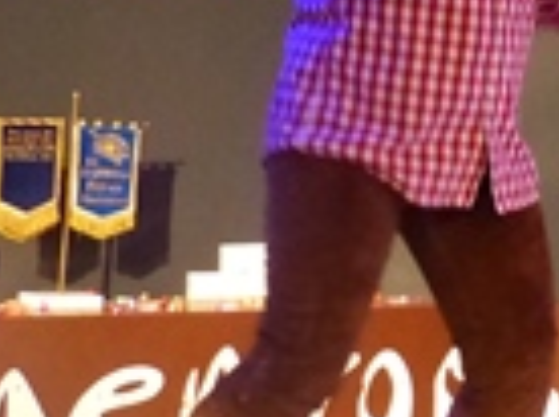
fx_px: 1870
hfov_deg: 16.6
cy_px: -53
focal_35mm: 116
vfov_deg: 12.5
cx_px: 591
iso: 800
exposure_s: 1/40
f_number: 2.8
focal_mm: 4.5
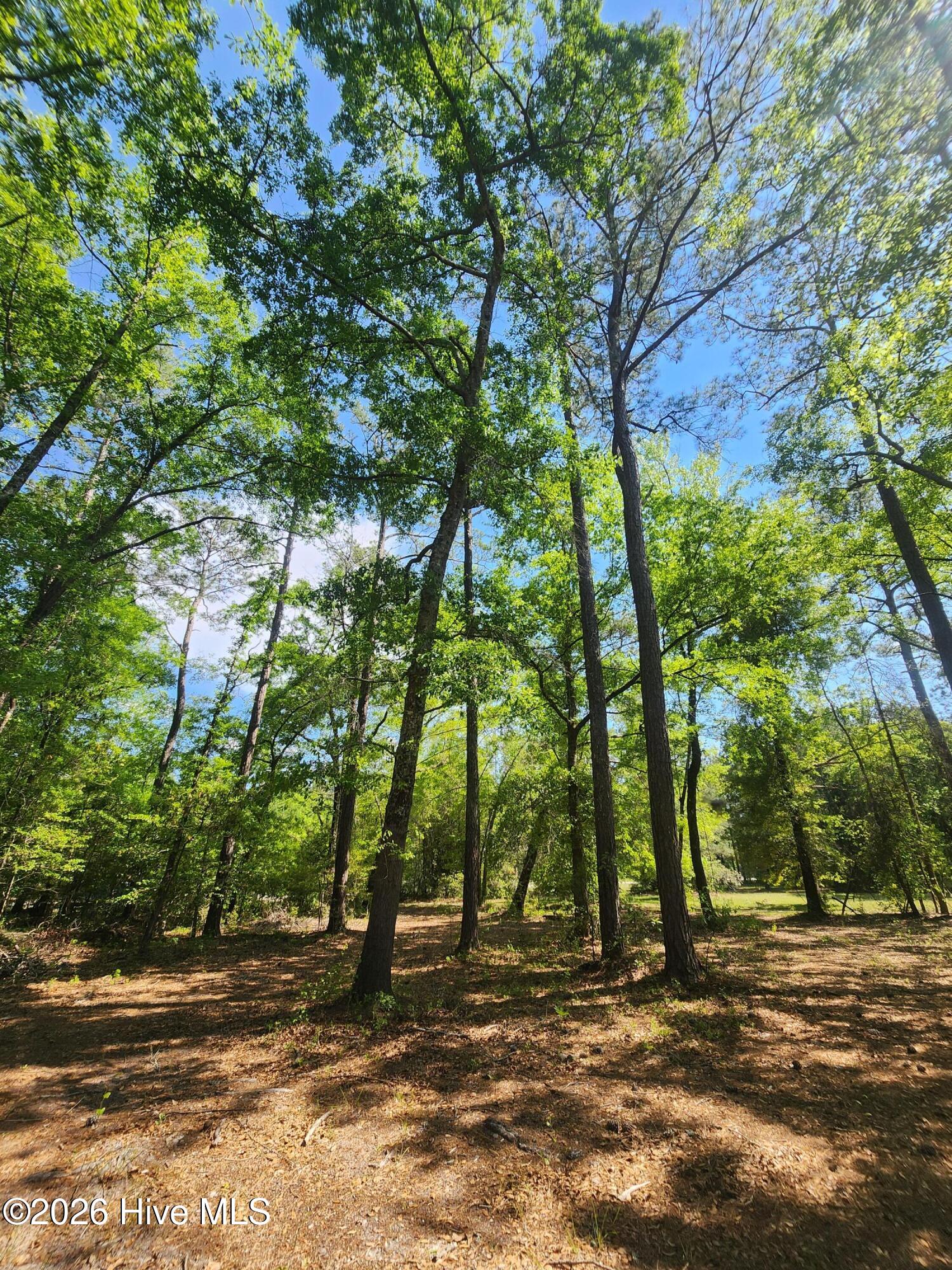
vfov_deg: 106.2
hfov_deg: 89.9
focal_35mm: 13
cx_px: 476
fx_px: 477
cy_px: 635
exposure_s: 1/722
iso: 50
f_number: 2.2
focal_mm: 2.2
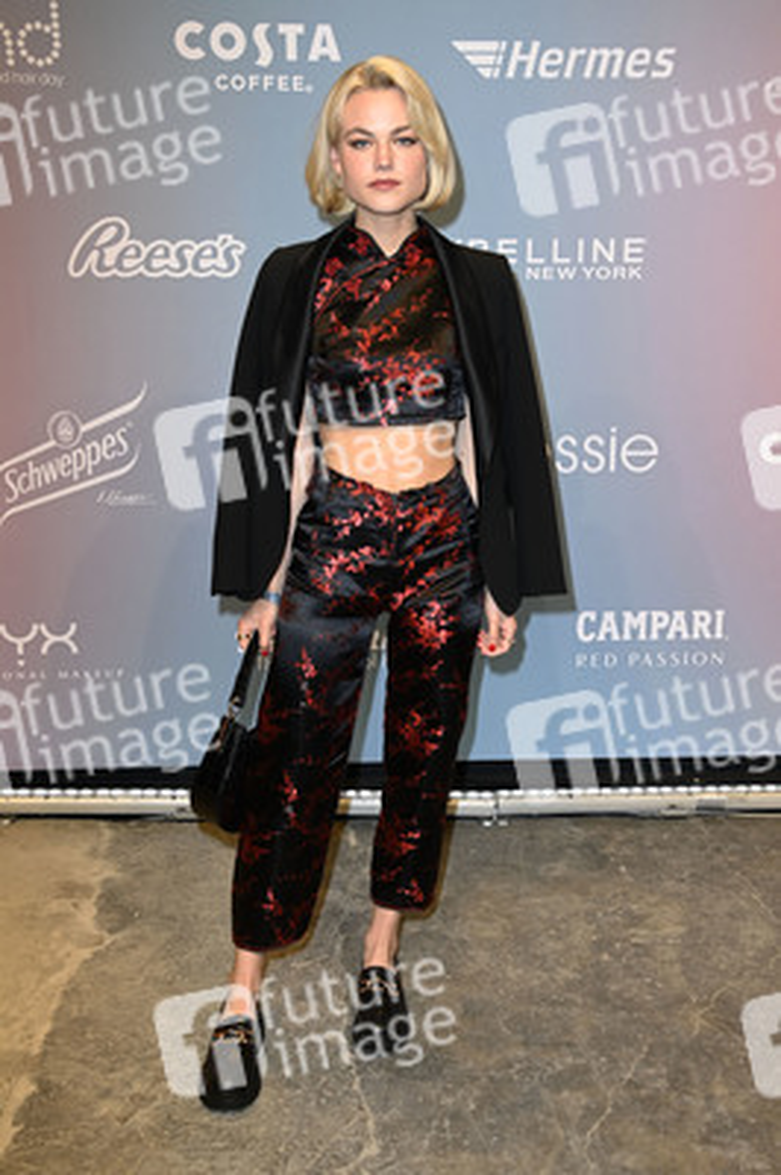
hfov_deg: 31.8
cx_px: 390
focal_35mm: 42
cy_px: 588
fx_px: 1369
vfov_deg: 46.4
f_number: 5.6
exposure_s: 1/200
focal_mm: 42
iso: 400
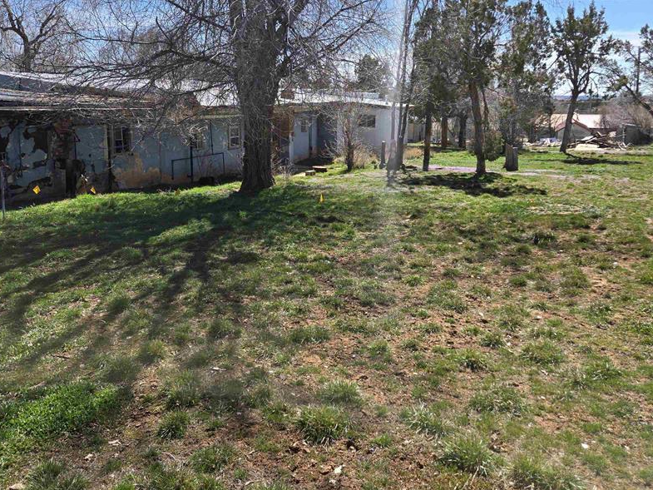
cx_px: 308
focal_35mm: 30
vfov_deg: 46.2
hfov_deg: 59.9
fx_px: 566
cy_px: 172
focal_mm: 5.4
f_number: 1.8
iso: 25
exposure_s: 1/1350
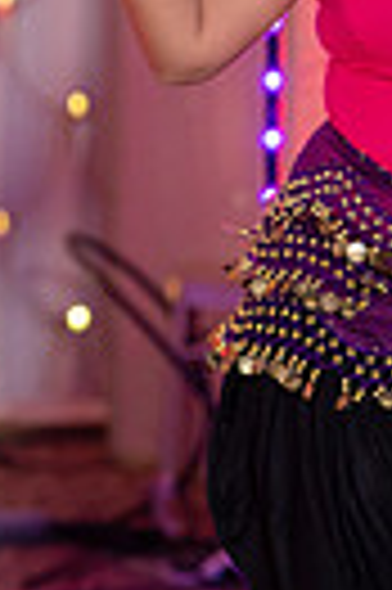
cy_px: 288
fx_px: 7041
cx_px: 534
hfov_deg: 3.2
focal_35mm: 430
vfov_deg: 4.8
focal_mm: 125
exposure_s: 1/160
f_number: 2.8
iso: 1000
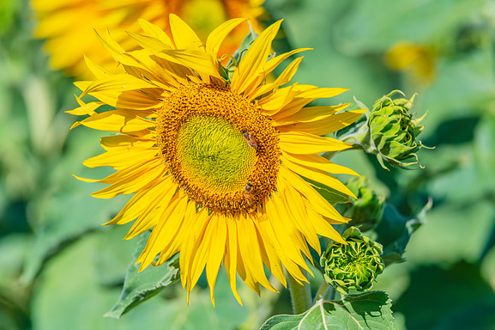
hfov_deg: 3.5
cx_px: 264
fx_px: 8108
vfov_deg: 2.3
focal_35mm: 590
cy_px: 176
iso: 800
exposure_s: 1/5000
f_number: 6.3
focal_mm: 550
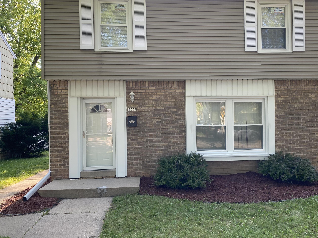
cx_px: 180
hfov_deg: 58.2
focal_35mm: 31
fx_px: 285
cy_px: 118
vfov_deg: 45.4
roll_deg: +0.8
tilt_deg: -0.4
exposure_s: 1/167
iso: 32
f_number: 1.8
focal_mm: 4.25
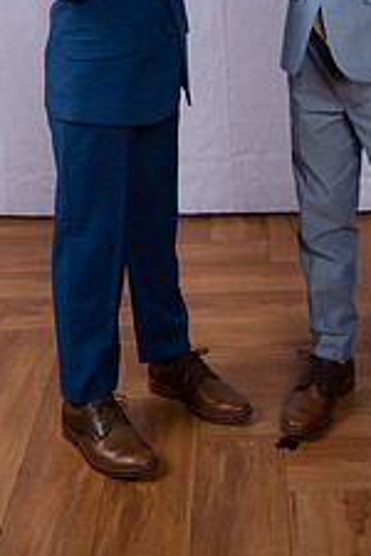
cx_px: 204
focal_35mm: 76
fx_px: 1175
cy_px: 10
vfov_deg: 25.4
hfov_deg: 17.9
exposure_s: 1/160
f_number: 8
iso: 250
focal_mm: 38
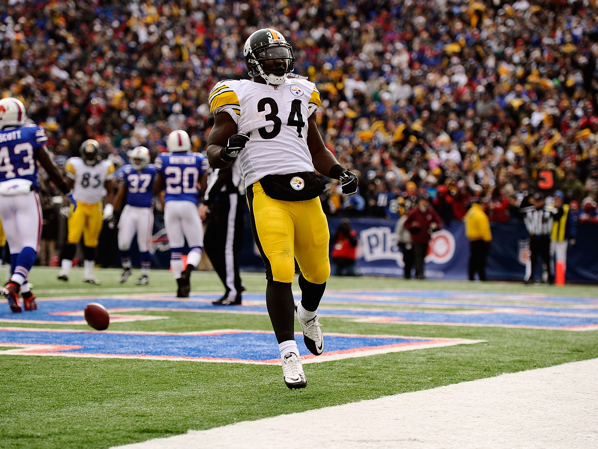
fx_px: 2350
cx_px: 269
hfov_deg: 14.5
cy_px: 225
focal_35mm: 136
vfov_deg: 10.9
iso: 640
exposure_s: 1/3200
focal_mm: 125
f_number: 3.2
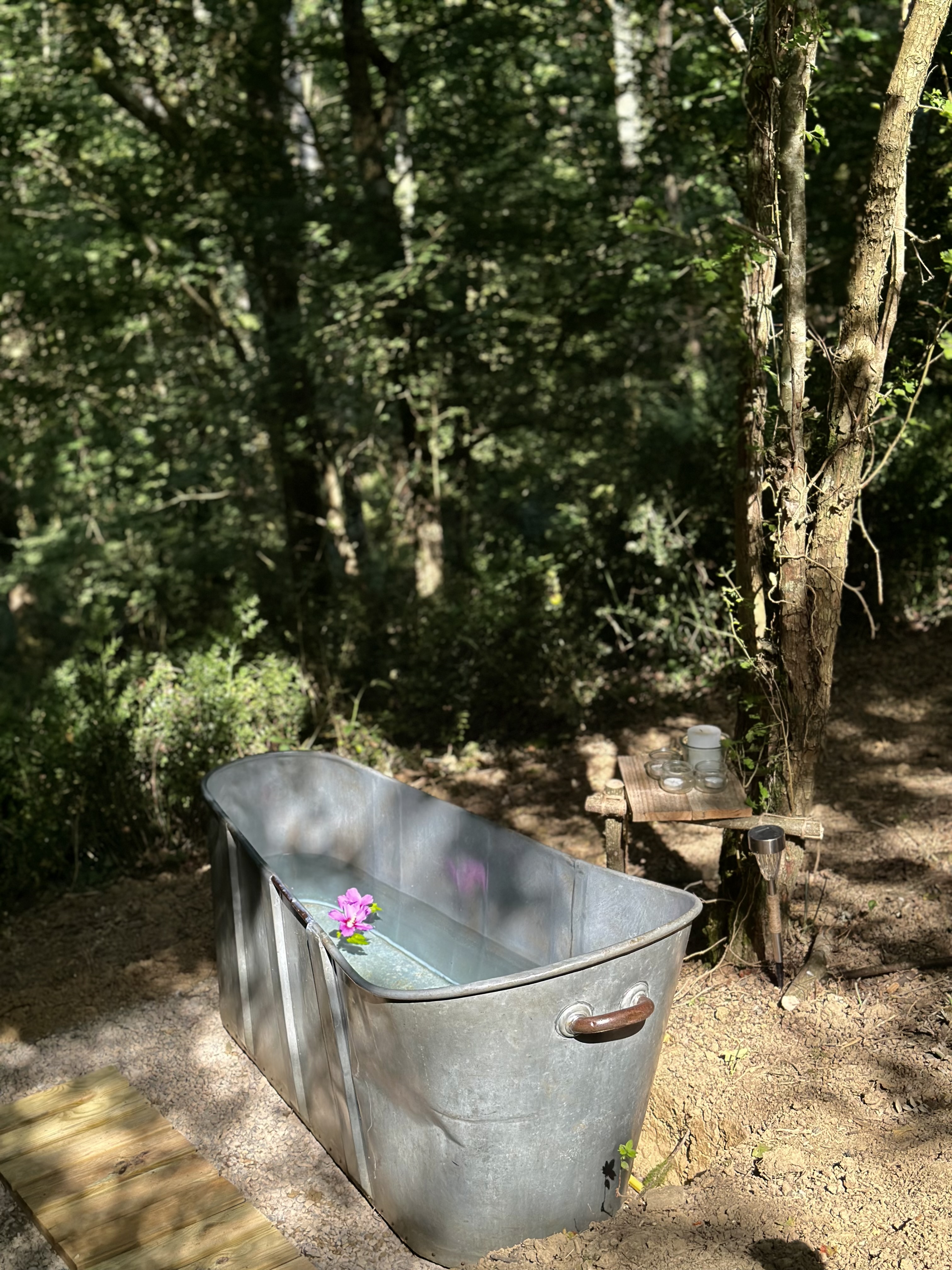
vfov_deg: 39.7
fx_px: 1760
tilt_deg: -16.6
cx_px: 476
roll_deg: +1.1
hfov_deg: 30.3
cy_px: 635
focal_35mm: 48
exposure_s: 1/1541
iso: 80
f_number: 1.78
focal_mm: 6.86
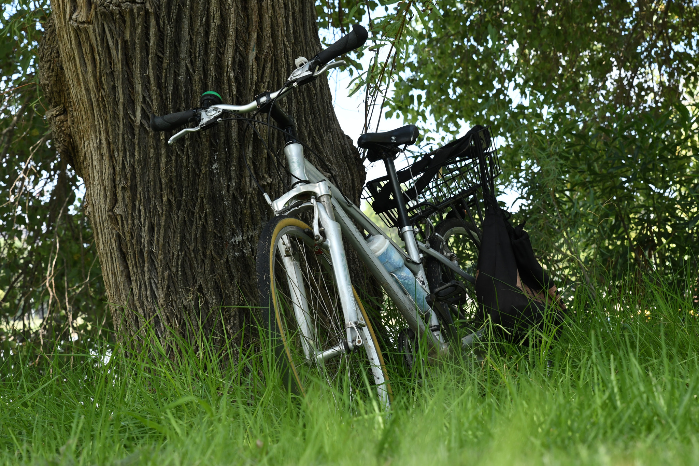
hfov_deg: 24.2
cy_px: 233
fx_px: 1631
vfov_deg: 16.3
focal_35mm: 84
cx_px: 350
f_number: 7.1
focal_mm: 56
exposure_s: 1/500
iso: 800
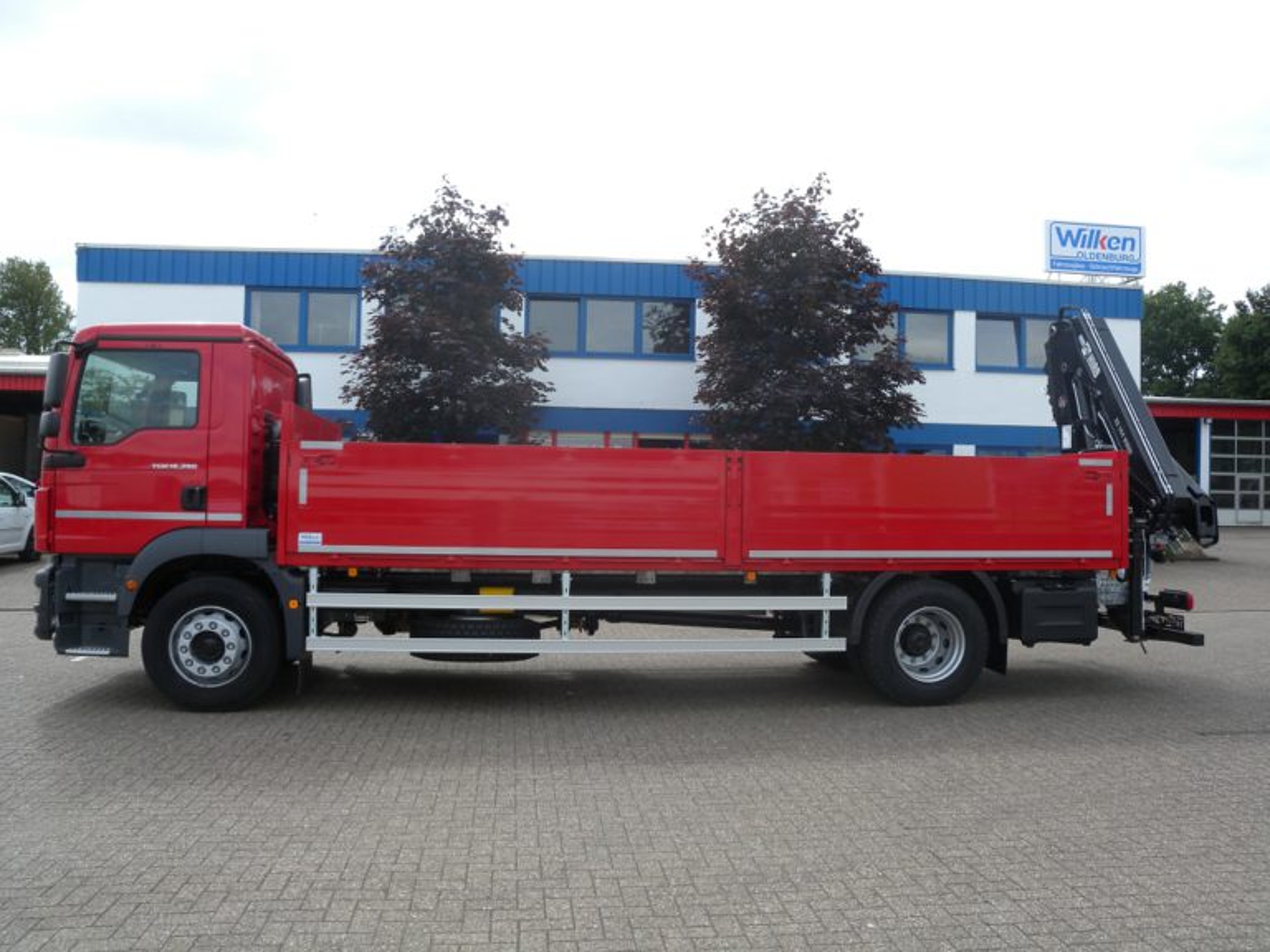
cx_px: 635
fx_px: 1027
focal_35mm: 28
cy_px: 476
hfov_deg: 63.4
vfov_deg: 49.7
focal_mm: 6
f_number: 5.1
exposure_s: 1/245
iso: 64
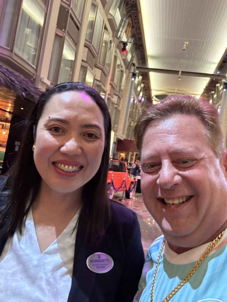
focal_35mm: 30
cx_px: 114
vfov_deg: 60.0
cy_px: 151
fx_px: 262
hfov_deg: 46.8
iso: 500
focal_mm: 2.69
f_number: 1.9
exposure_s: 1/30
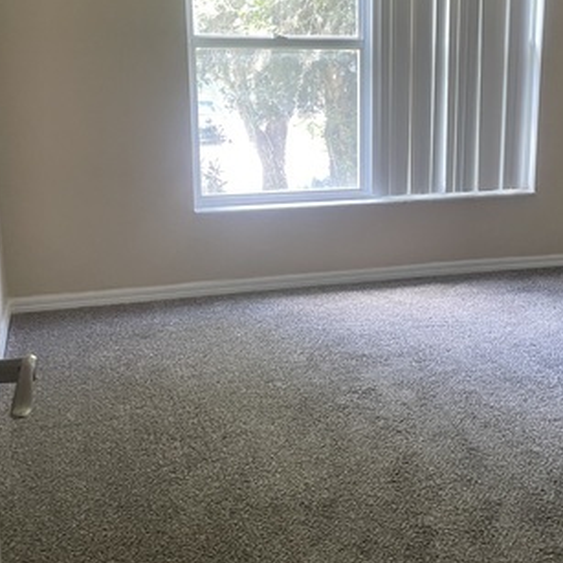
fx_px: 920
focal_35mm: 50
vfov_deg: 34.0
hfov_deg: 33.5
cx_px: 400
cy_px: 248
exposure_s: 1/61
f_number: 1.6
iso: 125
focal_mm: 4.2
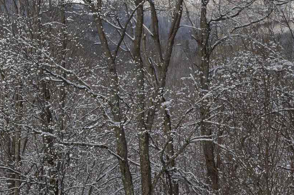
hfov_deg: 14.8
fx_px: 1110
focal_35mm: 136
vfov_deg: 10.0
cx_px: -2
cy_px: 33
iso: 100
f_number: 8
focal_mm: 24
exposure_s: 1/400
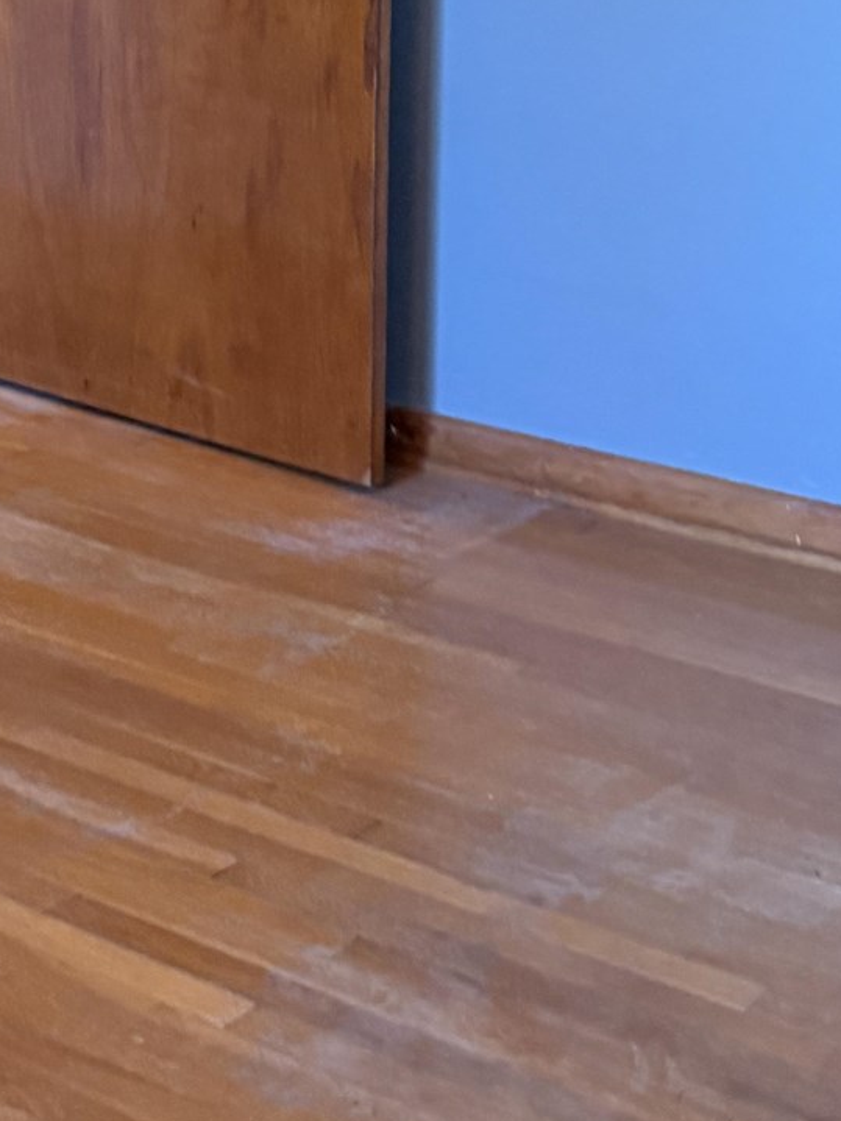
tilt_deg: -4.8
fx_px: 2493
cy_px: -183
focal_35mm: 77
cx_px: -374
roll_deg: +0.1
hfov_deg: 17.5
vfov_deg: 23.4
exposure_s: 1/40
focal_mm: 6.76
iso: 640
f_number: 1.78
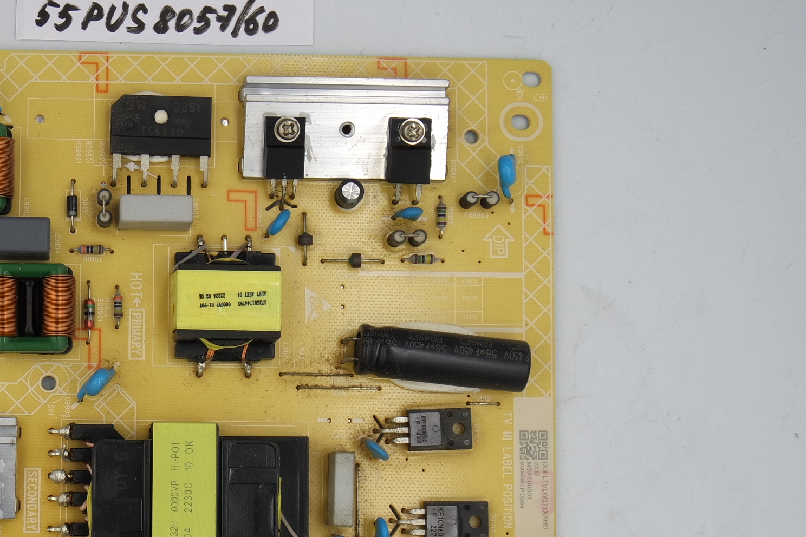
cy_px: 380
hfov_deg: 23.2
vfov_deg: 15.8
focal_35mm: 86
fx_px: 1925
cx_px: 136
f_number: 5.6
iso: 160
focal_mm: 16
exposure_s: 1/125
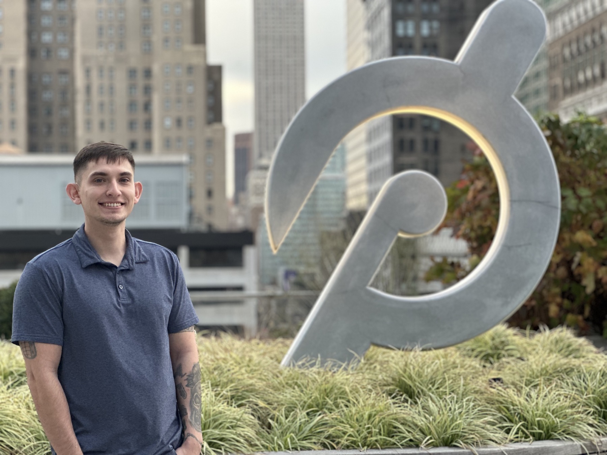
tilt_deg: +1.1
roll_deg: -0.1
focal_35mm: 77
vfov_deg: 19.1
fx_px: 1350
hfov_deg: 25.3
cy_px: 228
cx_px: 304
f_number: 2.8
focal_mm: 9
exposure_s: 1/121
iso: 80
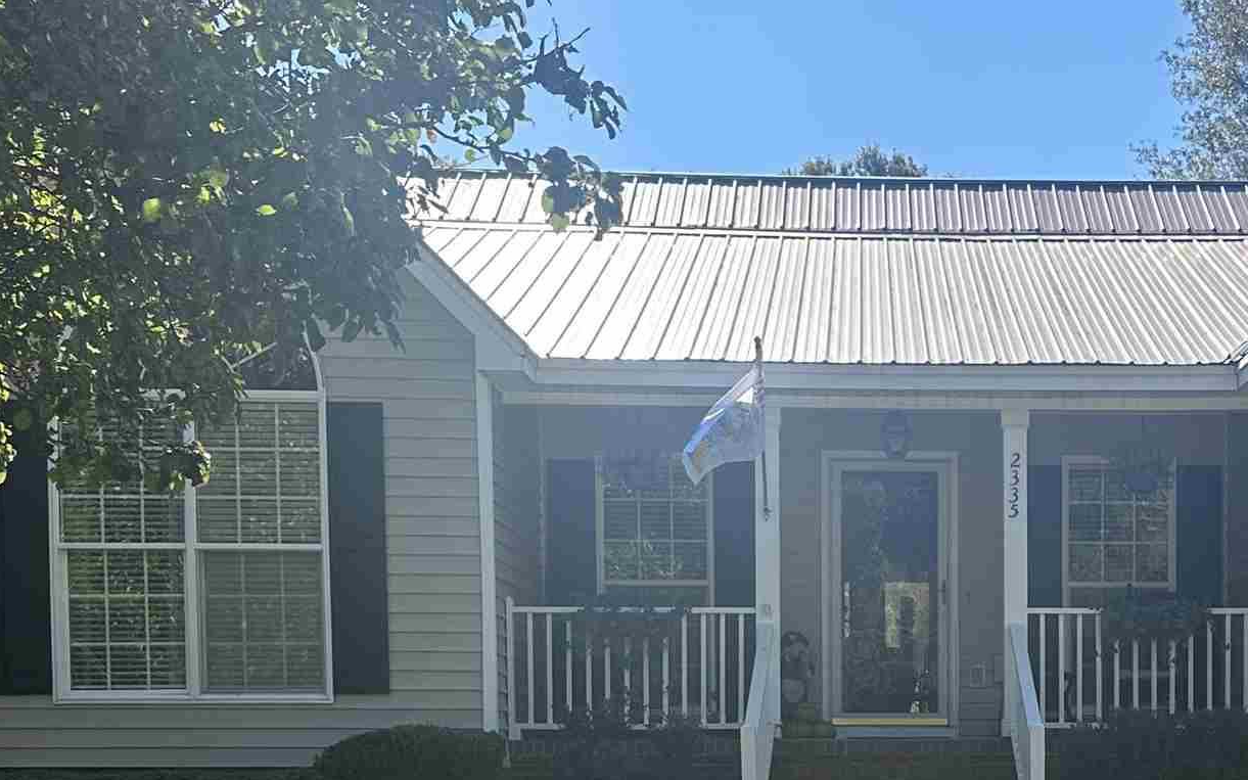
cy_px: 800
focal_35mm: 64
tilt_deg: -0.9
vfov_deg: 19.6
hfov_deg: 31.2
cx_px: 995
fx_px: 2177
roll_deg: +0.3
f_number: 1.78
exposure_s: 1/2070
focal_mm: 6.86
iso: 80
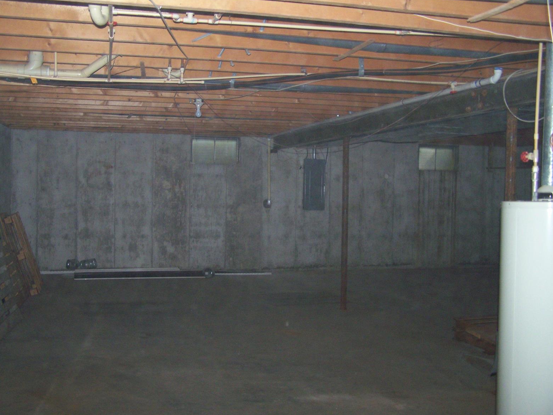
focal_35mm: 39
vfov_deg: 36.8
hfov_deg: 47.9
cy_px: 203
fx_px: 623
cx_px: 278
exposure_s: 1/60
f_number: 2.8
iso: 160
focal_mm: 6.3
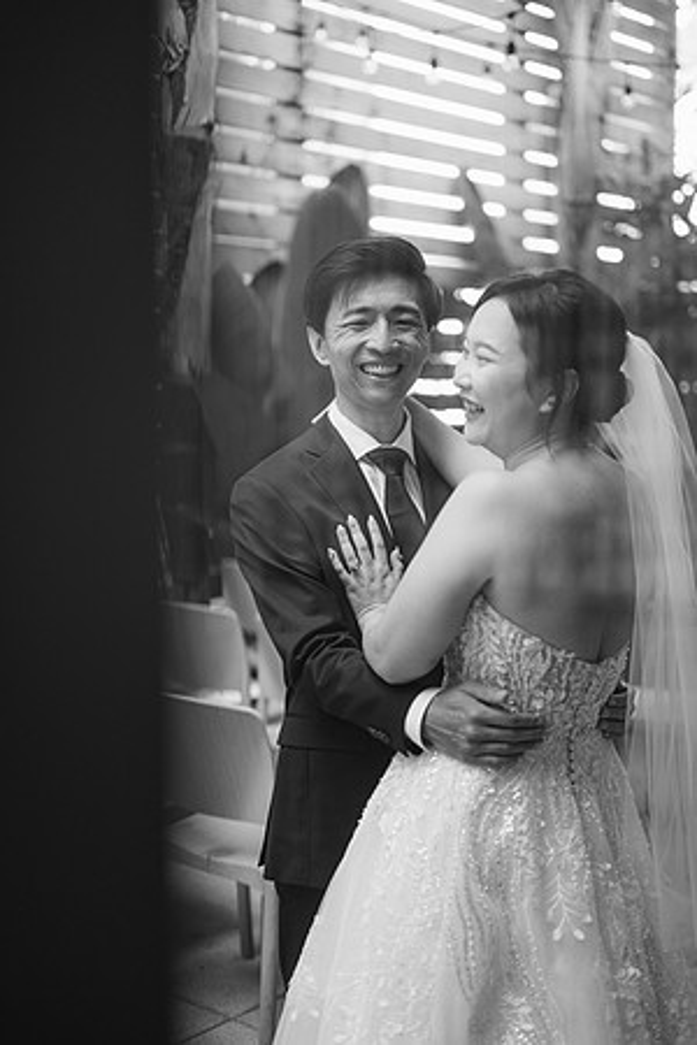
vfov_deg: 39.6
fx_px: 1452
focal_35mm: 50
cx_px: 348
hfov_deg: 27.0
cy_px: 522
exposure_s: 1/160
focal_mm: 50
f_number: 1.8
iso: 80
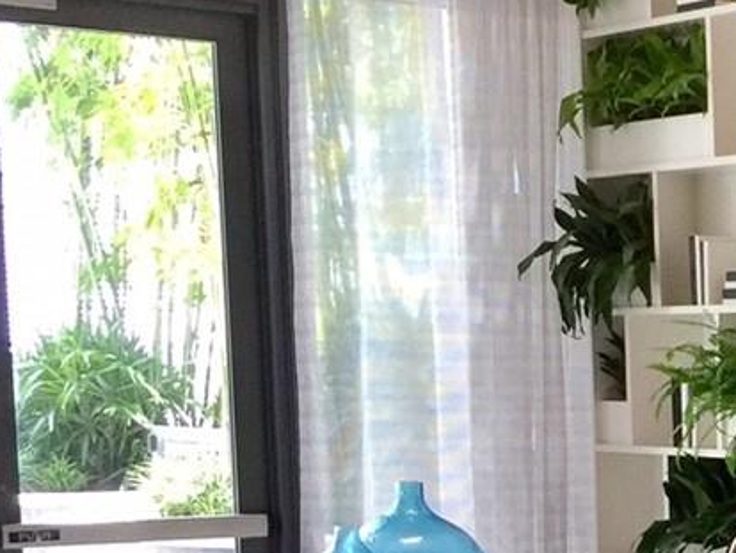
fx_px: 2383
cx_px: 1271
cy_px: 665
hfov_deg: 15.4
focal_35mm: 112
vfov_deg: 12.9
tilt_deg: -7.8
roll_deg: -1.4
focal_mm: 4.15
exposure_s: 1/30
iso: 50
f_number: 2.2
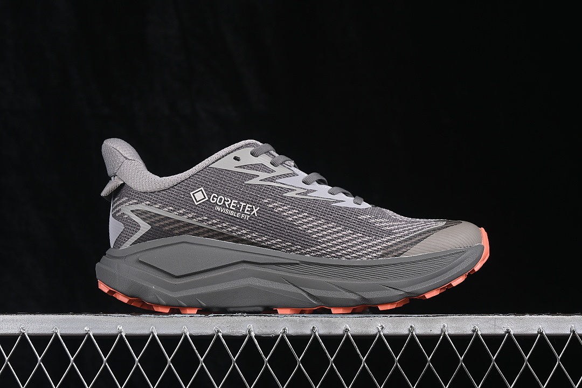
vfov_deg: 18.2
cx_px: 291
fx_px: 1212
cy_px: 194
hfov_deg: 27.0
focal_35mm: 75
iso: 160
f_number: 7.1
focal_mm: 50
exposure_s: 1/80
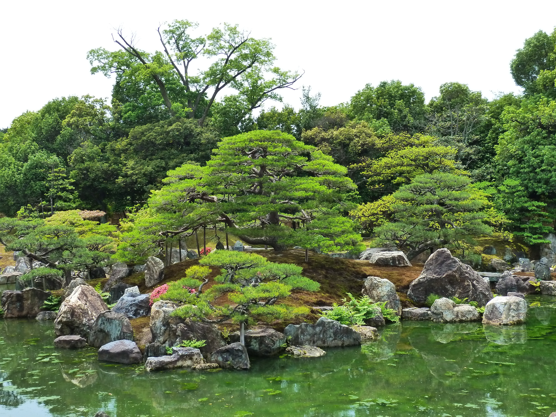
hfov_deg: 42.9
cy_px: 208
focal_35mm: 44
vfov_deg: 32.9
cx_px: 278
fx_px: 707
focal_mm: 7.3
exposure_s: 1/320
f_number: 4
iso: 200
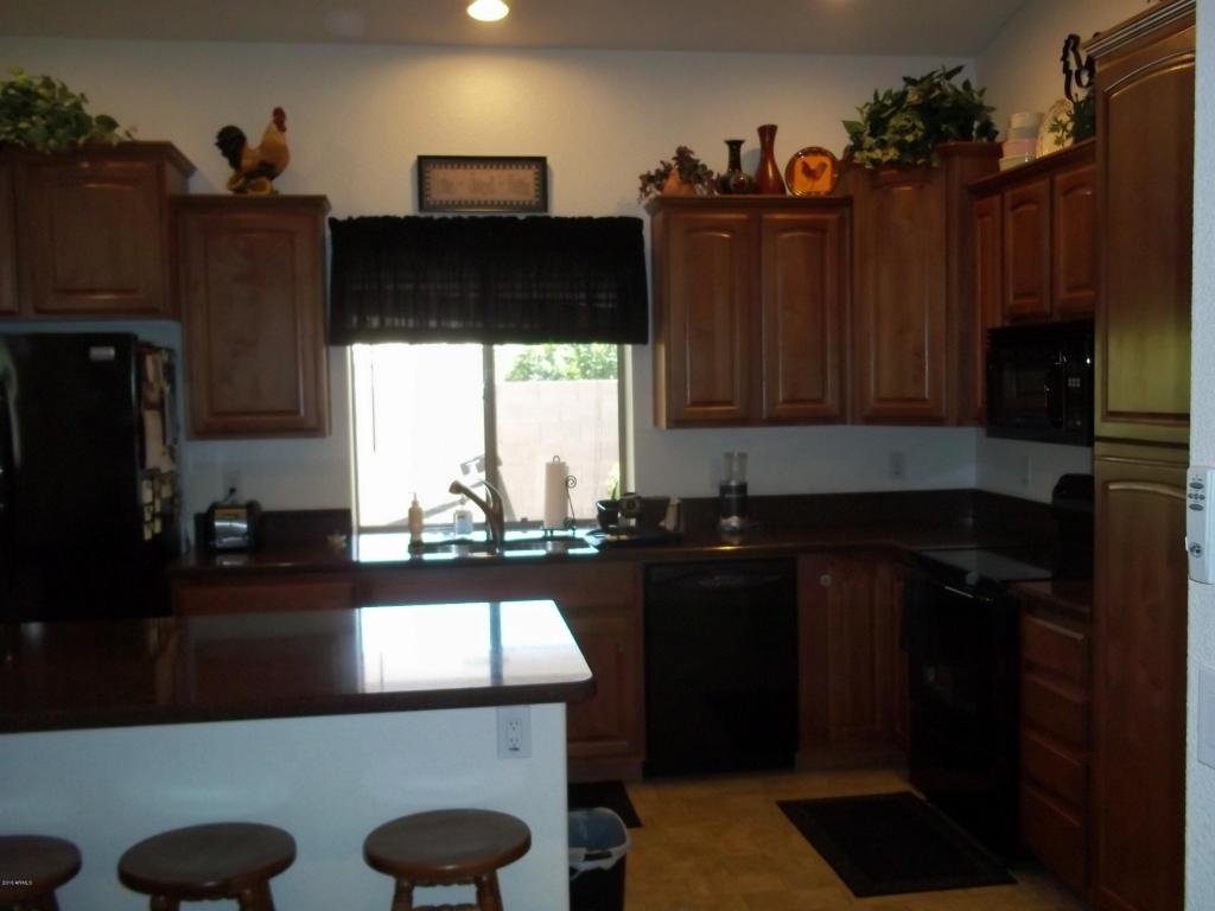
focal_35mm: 36
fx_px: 1264
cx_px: 608
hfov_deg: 51.4
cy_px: 456
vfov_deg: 39.7
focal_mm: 6.5
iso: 250
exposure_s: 1/80
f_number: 3.1
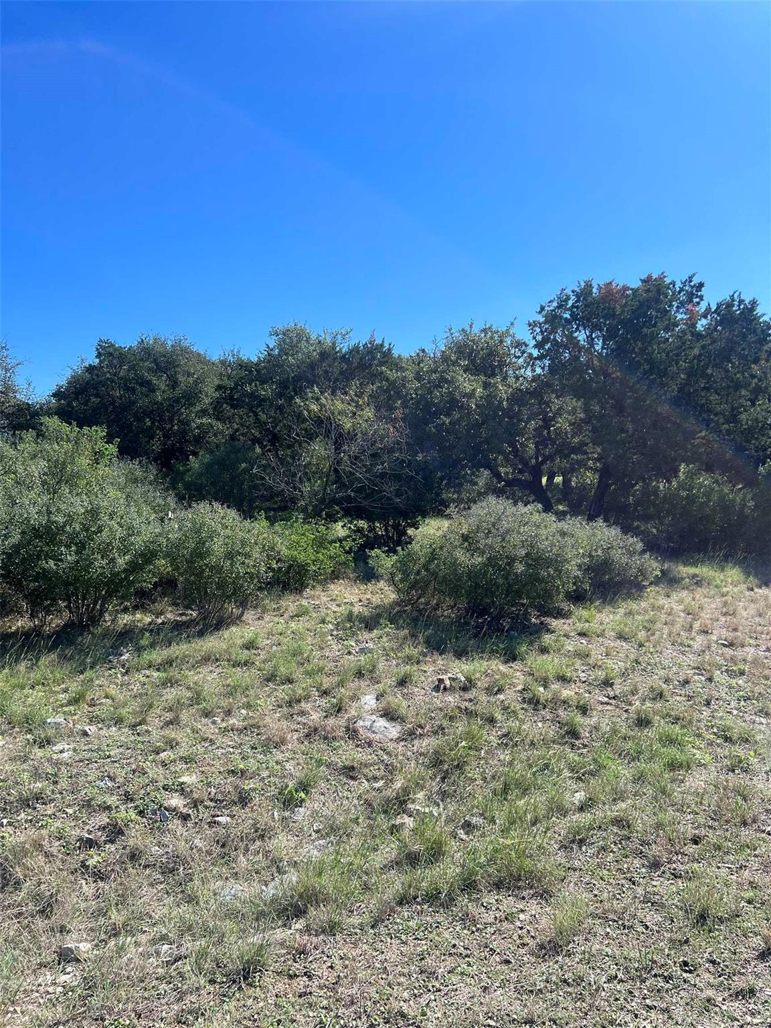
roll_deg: -1.0
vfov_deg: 67.3
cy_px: 514
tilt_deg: +0.9
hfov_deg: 53.1
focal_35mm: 26
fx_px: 772
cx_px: 386
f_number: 1.5
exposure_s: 1/3356
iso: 50
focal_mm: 5.7
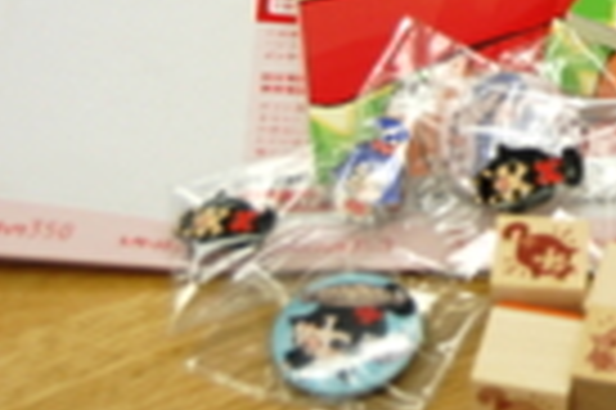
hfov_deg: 12.0
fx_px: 2854
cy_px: -117
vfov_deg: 8.1
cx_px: 796
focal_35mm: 167
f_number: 5
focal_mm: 38
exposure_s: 1/80
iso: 400
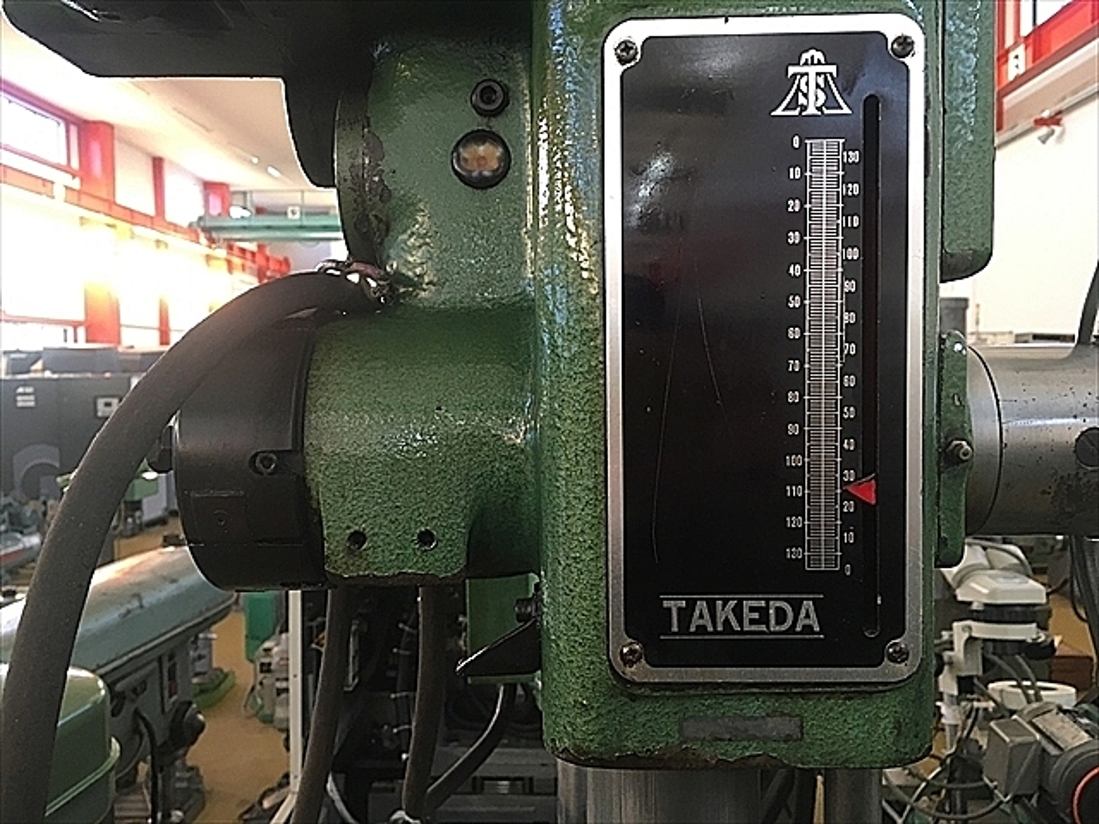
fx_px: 921
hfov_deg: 61.7
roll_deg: +0.3
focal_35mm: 29
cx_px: 550
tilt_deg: -2.1
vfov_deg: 48.2
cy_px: 412
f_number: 2.2
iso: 80
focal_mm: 4.15
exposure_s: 1/30
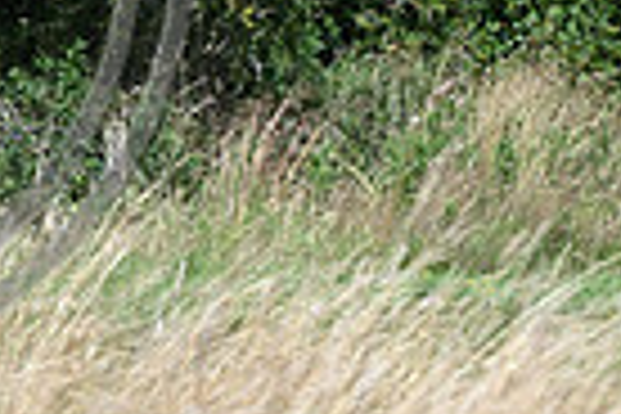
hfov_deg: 5.3
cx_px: -320
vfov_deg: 3.6
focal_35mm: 386
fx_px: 6658
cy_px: -128
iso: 220
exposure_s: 1/1250
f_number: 4.5
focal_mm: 92
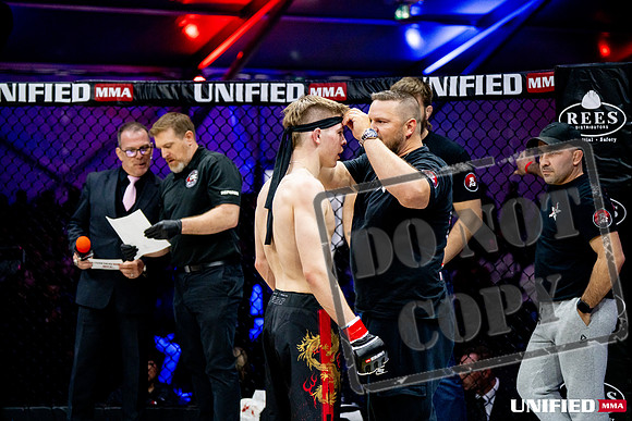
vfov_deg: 18.6
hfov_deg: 27.6
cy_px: 210
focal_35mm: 73
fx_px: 1287
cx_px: 308
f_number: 2.8
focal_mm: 70
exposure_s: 1/1250
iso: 4000
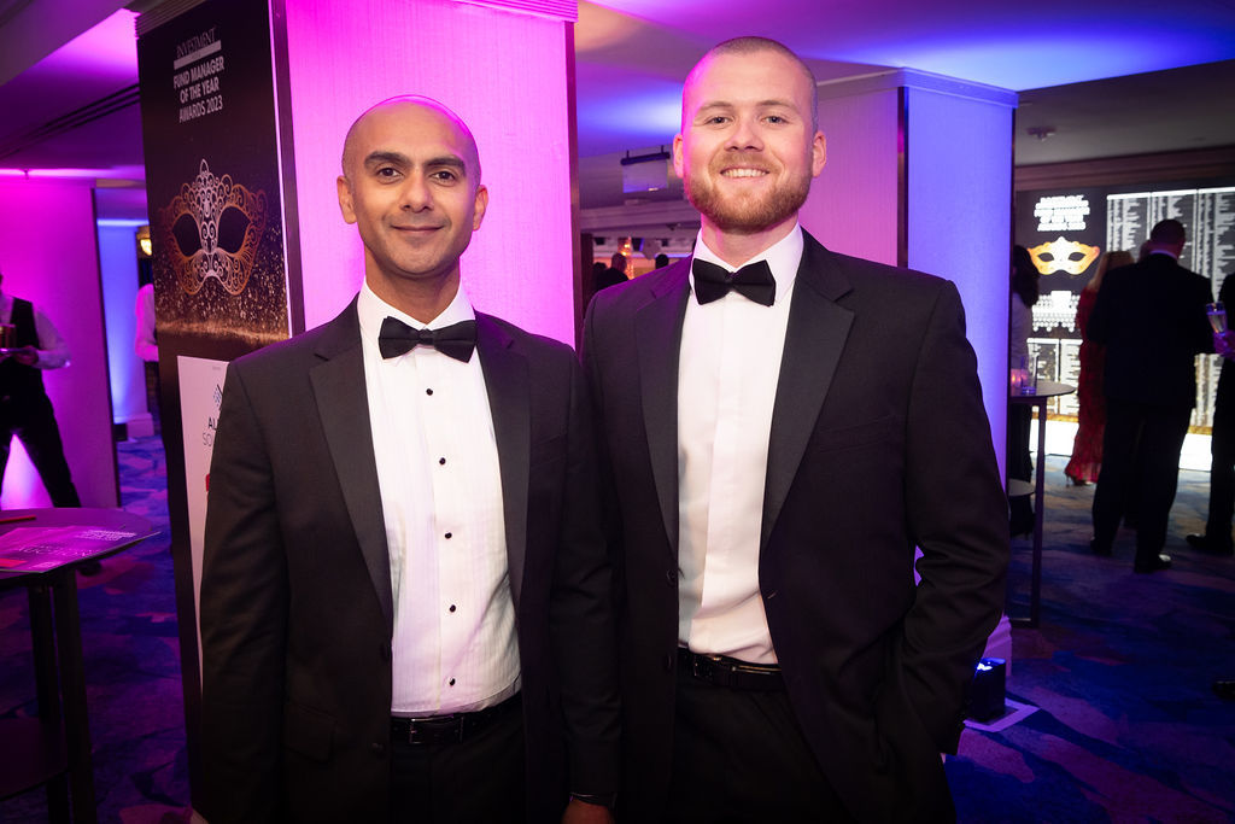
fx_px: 1100
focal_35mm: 32
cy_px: 412
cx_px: 660
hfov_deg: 58.6
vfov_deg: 41.1
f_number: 6.3
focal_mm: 30
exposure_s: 1/60
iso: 3200
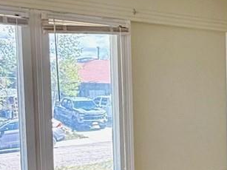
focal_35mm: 73
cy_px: 137
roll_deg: +0.6
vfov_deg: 19.9
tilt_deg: -3.8
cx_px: 279
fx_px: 479
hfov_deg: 24.0
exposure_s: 1/225
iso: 64
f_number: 2.2
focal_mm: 2.22
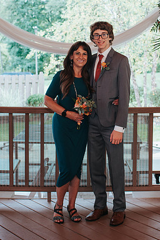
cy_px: 81
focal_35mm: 73
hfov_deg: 18.6
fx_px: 487
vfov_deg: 27.5
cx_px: 98
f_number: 3.2
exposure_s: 1/200
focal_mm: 35
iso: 180
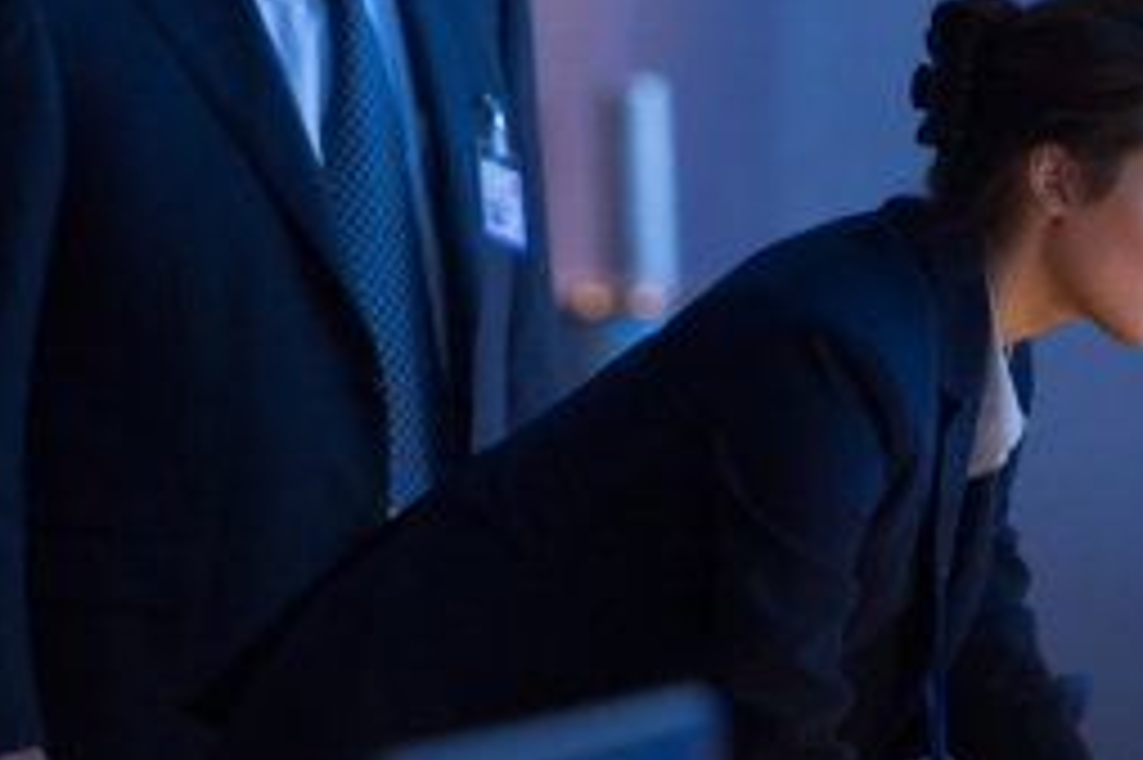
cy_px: 346
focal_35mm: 511
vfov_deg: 2.7
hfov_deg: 4.0
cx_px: 756
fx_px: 16213
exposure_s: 1/125
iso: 3200
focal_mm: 200
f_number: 2.8
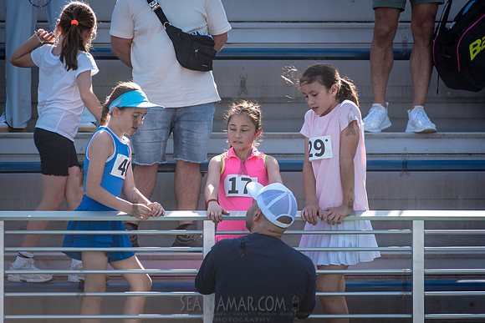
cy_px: 156
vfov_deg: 5.2
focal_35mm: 266
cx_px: 231
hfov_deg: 7.7
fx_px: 3588
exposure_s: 1/500
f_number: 4
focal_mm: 200
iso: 200
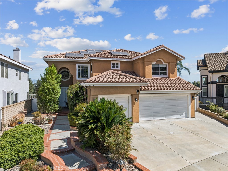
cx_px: 114
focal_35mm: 24
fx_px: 158
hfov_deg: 71.6
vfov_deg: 56.7
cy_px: 86
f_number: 2.8
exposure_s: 1/100
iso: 120
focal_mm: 12.3
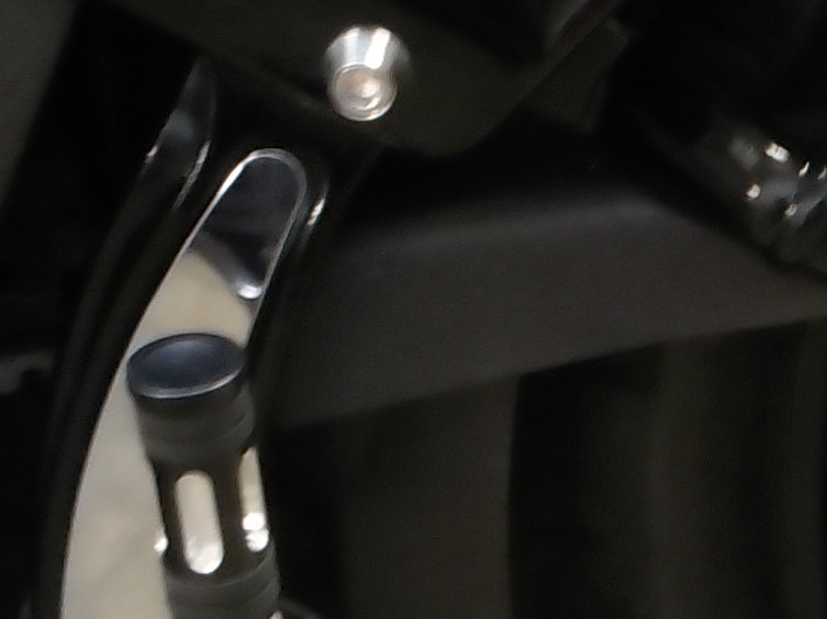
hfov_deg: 7.6
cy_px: 9
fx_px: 6066
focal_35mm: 254
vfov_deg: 5.8
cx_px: 1384
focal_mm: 11
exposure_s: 1/4
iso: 400
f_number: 4.3
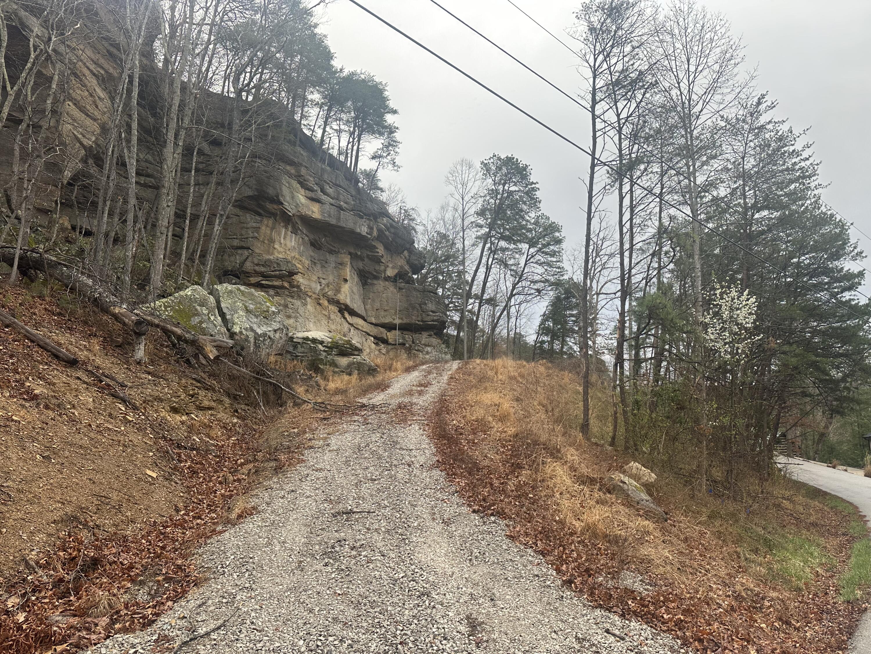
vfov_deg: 56.8
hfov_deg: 71.6
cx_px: 436
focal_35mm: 24
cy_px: 327
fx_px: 604
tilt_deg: +11.8
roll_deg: +3.0
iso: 80
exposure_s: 1/1072
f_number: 1.78
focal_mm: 6.86
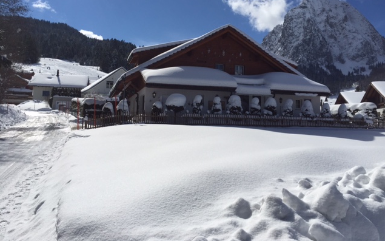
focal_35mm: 31
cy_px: 102
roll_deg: -0.7
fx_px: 325
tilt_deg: +3.6
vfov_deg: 40.5
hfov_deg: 61.2
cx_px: 193
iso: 32
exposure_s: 1/7937
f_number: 2.2
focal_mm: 4.15
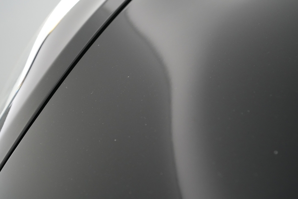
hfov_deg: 65.5
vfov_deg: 46.4
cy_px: 100
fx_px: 232
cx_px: 149
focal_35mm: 28
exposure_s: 1/100
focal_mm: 28
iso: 3200
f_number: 4.5
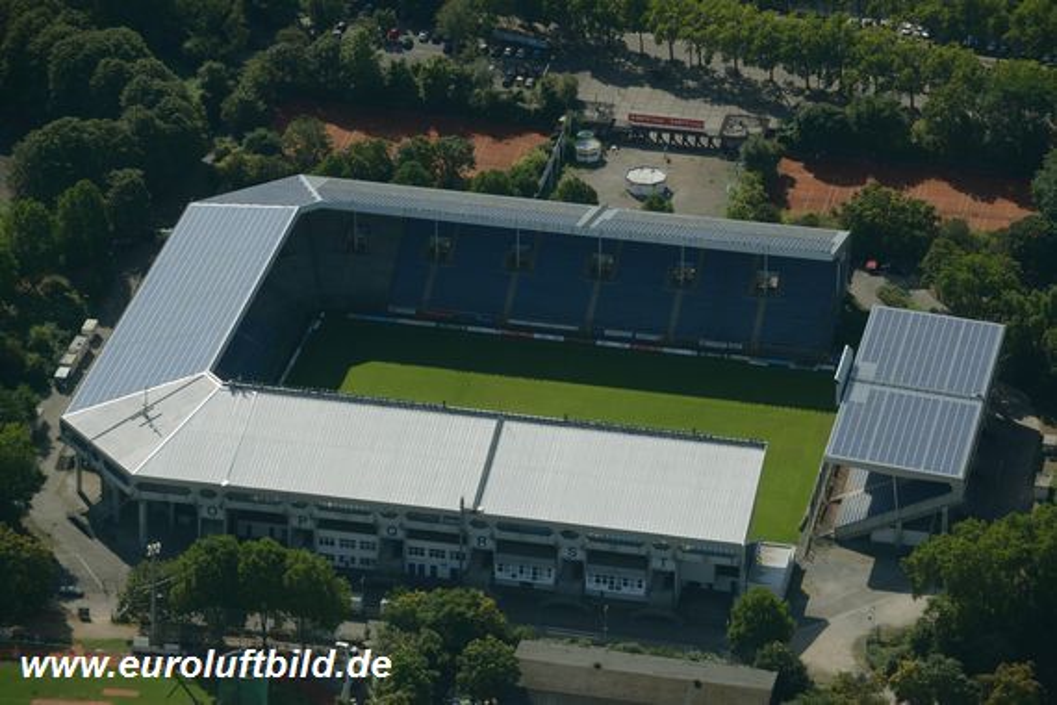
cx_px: 528
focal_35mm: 180
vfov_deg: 7.6
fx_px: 5285
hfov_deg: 11.4
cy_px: 352
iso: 800
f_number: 6.3
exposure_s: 1/3200
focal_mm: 180
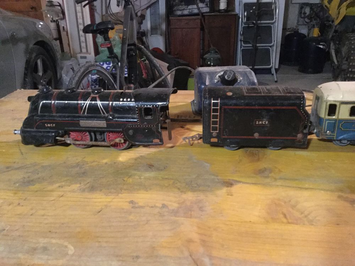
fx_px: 318
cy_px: 133
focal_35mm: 31
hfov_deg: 58.4
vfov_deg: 45.4
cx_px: 178
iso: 800
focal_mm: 3.3
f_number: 2.4
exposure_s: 1/17
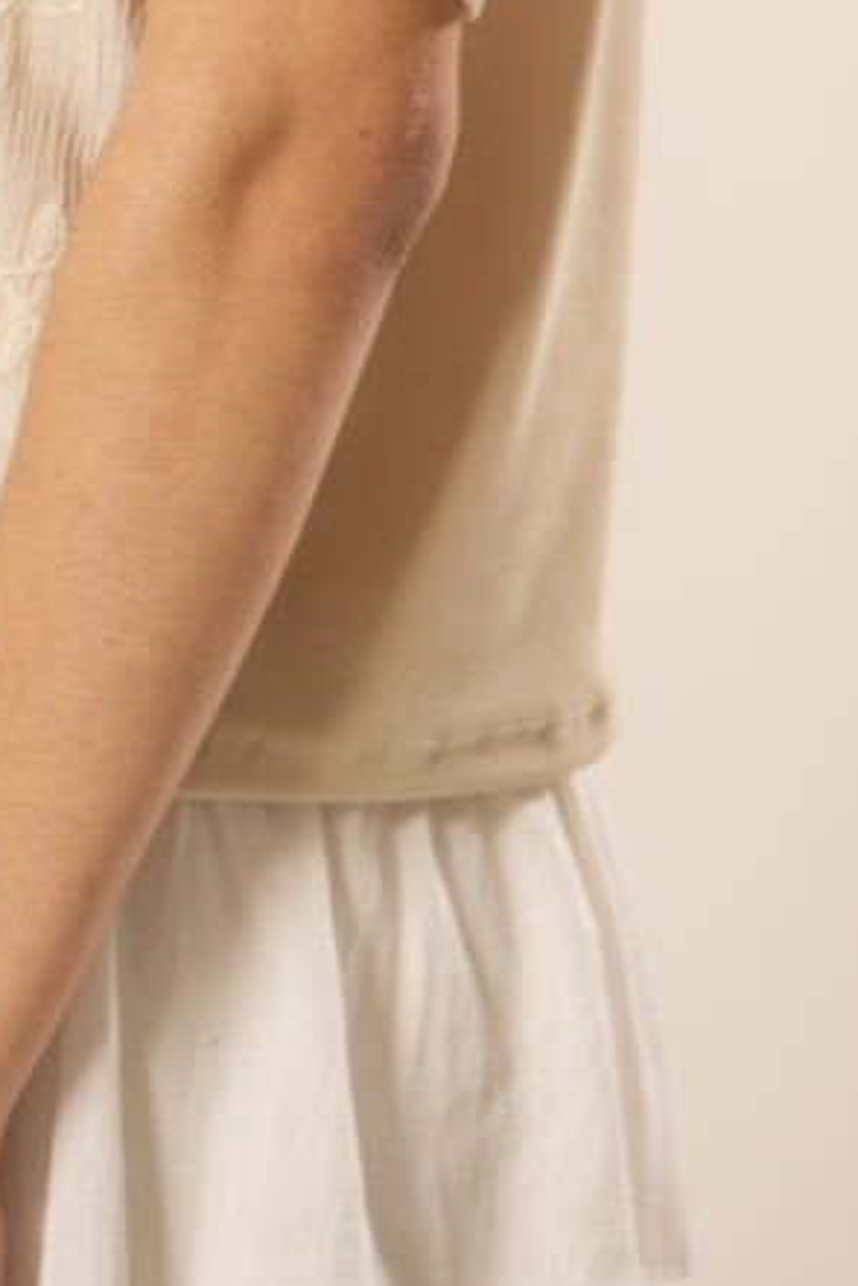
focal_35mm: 204
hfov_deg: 6.7
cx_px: 219
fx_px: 7292
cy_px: -577
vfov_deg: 9.8
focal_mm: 50
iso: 400
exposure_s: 1/60
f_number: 3.2
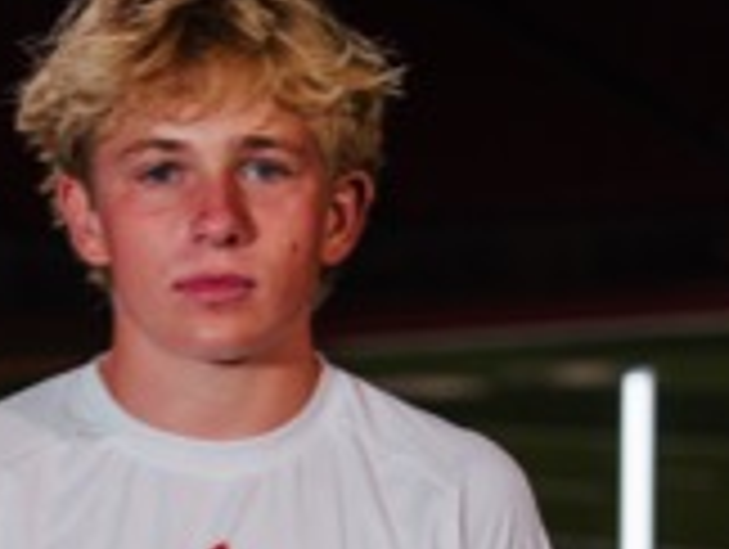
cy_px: 670
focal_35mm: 121
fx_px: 2552
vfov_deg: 12.0
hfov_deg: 16.2
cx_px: 173
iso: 500
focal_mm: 51
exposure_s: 1/500
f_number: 2.8
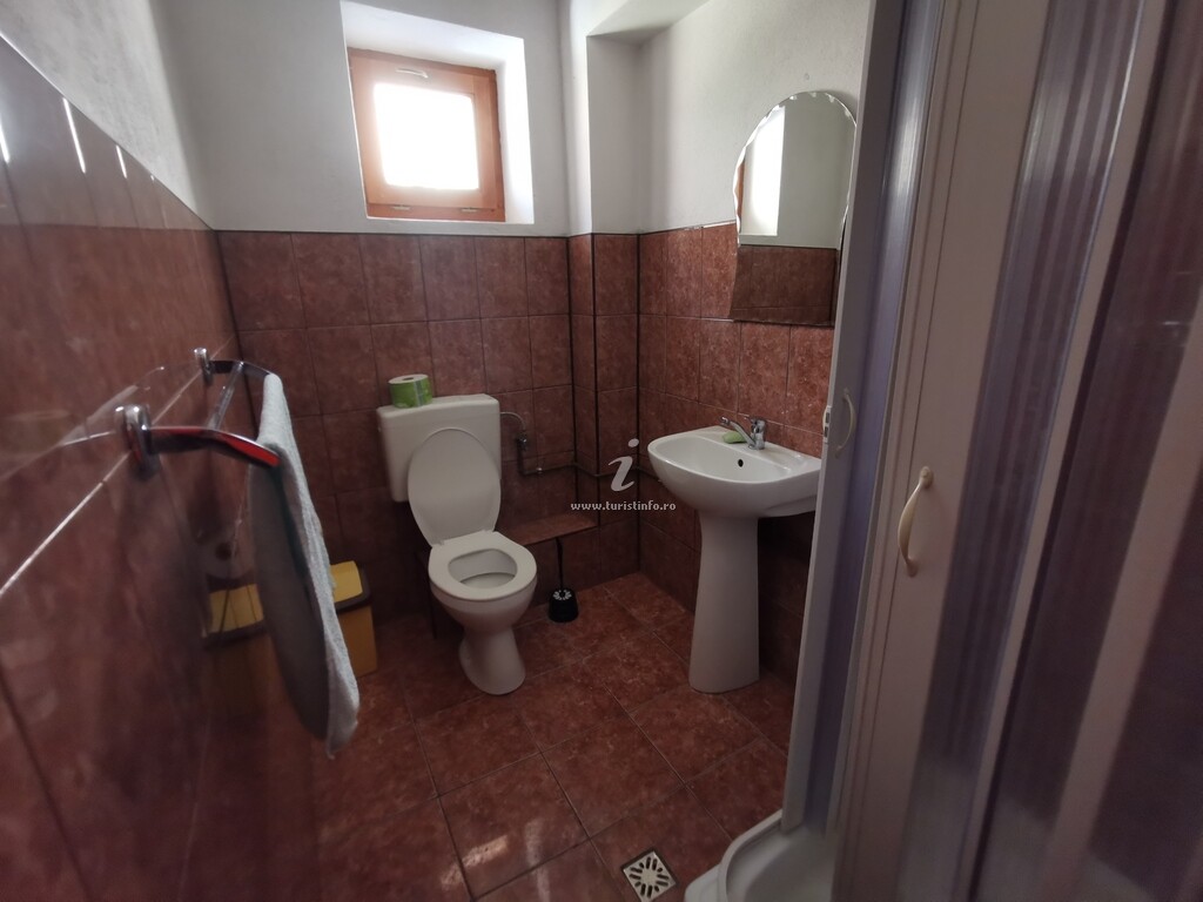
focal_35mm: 16
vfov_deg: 78.1
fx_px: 556
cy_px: 451
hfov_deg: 94.5
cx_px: 602
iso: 640
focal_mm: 2.35
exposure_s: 1/16.7
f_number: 2.2
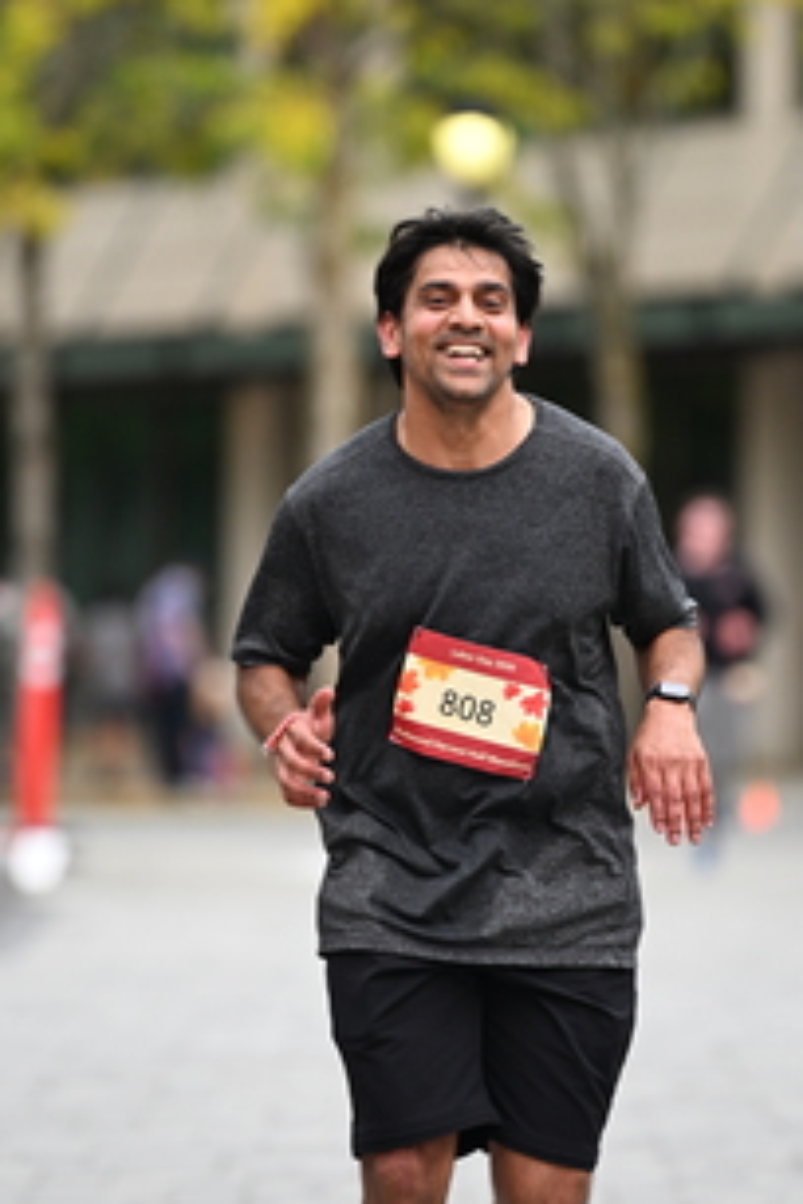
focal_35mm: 351
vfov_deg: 5.9
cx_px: 439
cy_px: 527
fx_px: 11743
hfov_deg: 3.9
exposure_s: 1/2000
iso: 640
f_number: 2.8
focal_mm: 195
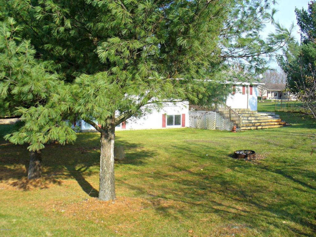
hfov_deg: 50.1
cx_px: 158
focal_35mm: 37
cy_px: 118
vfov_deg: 38.7
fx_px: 338
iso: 80
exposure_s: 1/160
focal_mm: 6.1
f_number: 5.6
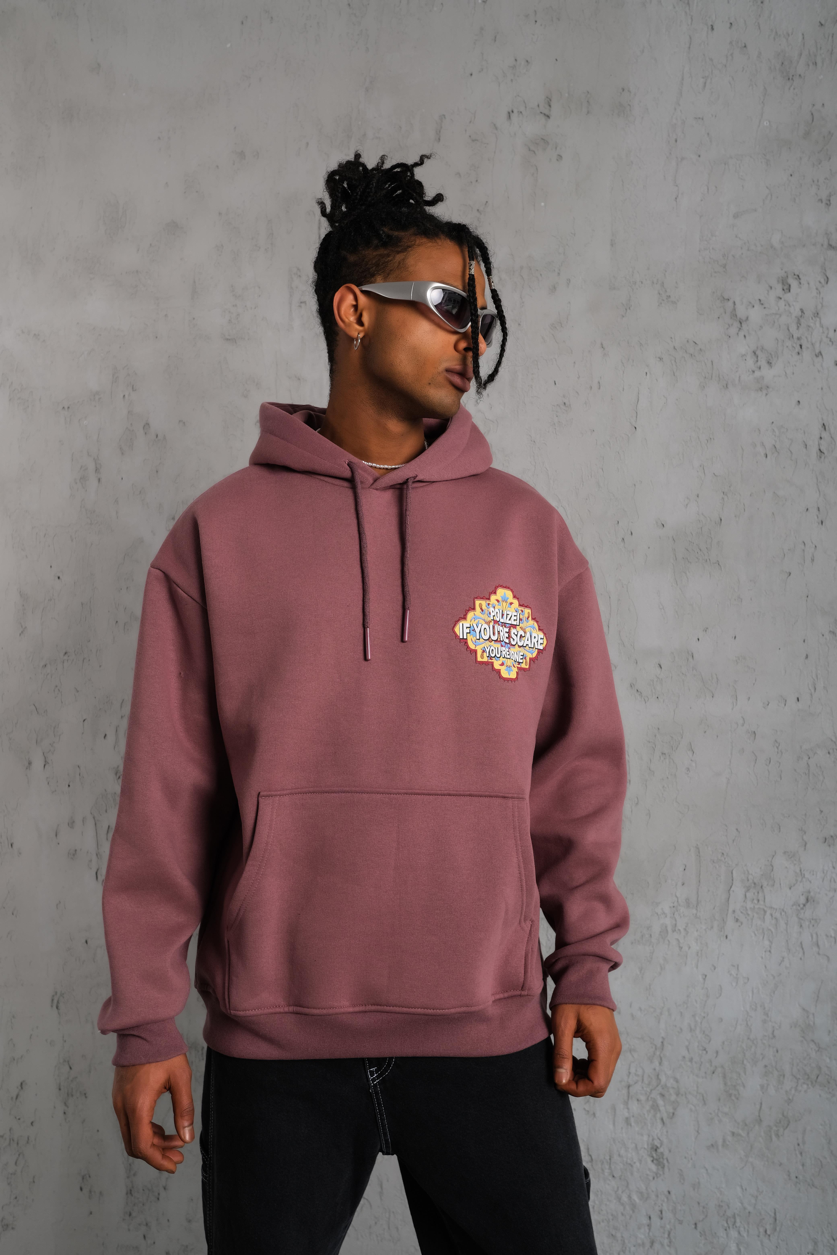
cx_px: 418
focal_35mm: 35
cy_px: 628
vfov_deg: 54.4
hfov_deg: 37.9
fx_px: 1221
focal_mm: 23
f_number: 5
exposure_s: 1/160
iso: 160
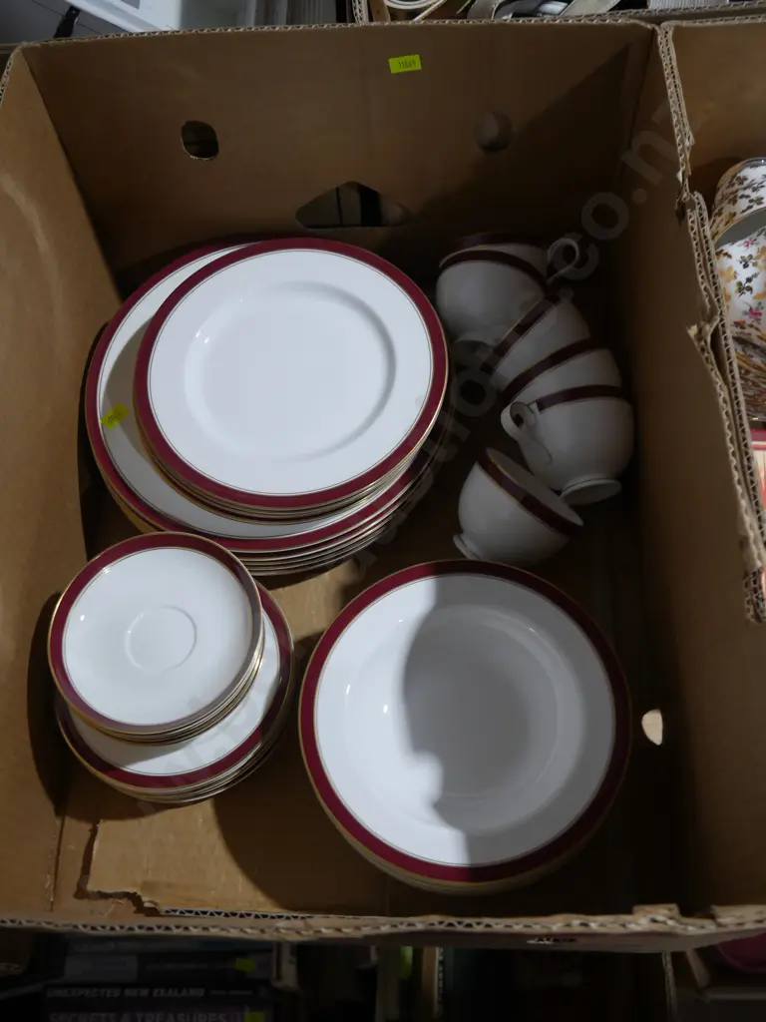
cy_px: 511
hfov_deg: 41.8
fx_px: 1003
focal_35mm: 34
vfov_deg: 54.0
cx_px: 383
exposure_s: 1/60
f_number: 4
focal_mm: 17
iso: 640
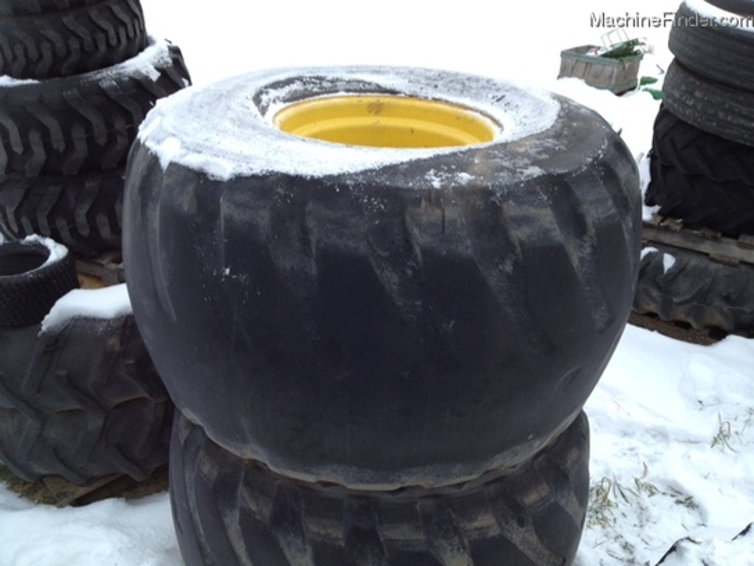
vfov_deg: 40.7
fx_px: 762
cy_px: 283
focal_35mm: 35
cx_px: 377
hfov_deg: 52.6
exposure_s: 1/120
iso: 64
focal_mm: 4.28
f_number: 2.4
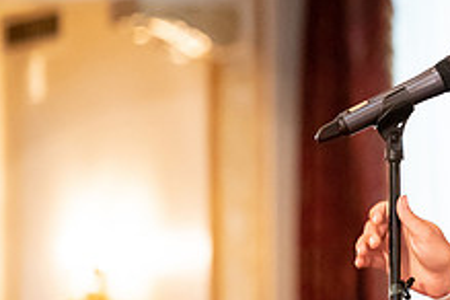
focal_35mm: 424
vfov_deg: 3.2
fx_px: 5300
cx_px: 563
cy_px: 25
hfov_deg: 4.8
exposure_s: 1/200
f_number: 2.8
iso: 8000
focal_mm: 160
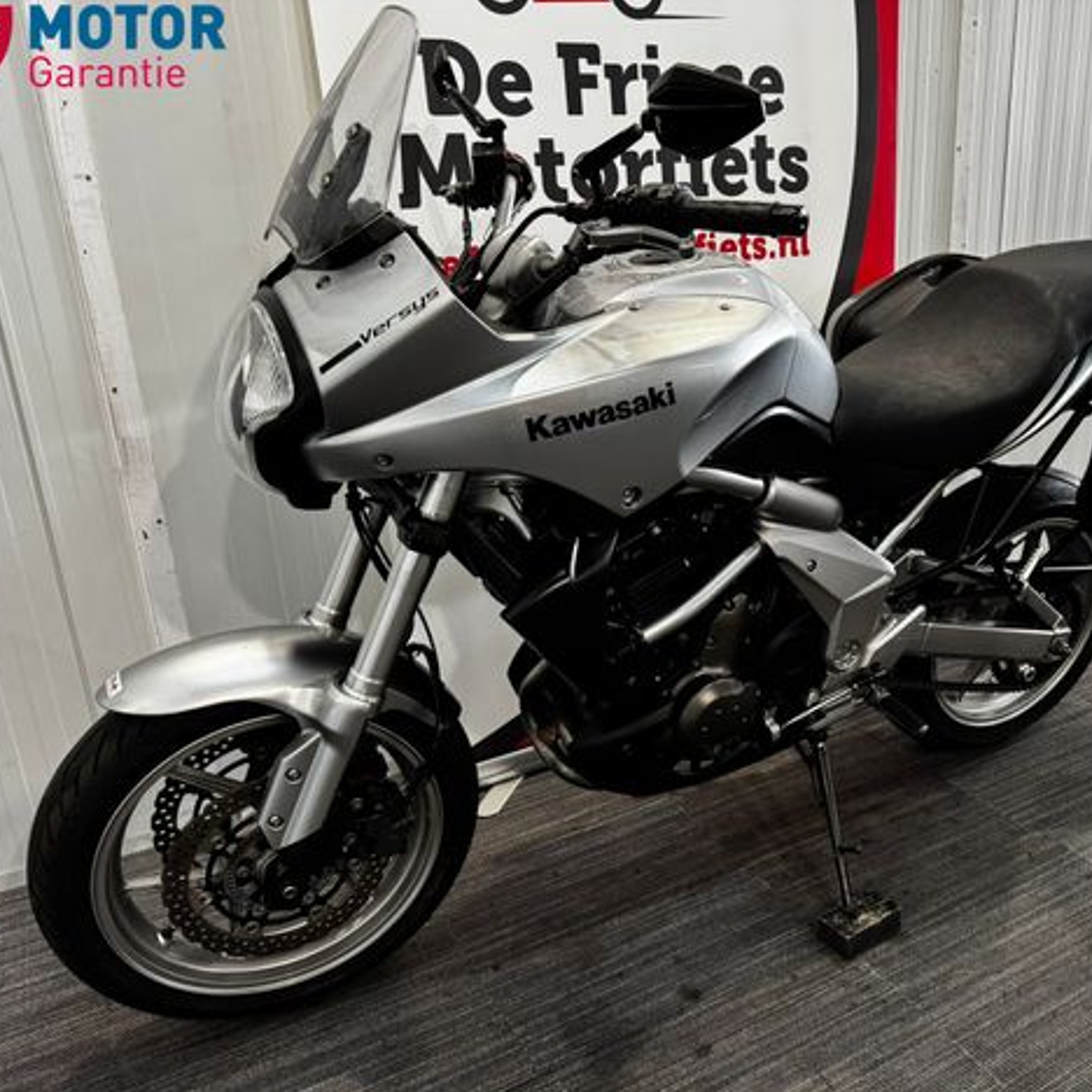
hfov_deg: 55.0
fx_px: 1035
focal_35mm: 29
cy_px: 555
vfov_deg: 55.6
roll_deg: +1.7
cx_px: 677
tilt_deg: -19.0
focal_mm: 6.76
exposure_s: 1/50
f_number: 1.78
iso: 250
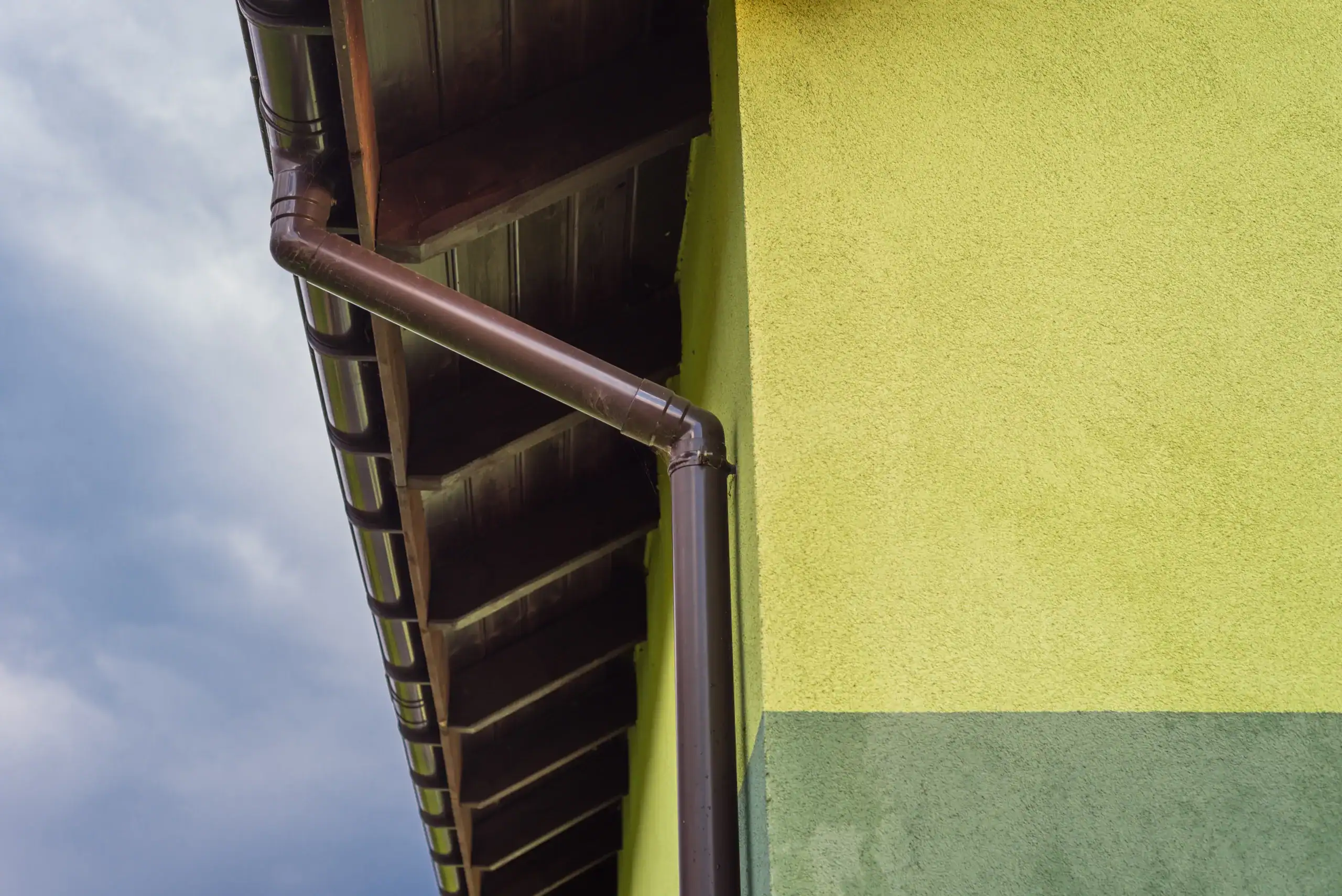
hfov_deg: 39.6
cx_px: 671
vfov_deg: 27.0
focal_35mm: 50
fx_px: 1865
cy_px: 448
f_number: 5.6
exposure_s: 1/40
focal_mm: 50
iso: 200
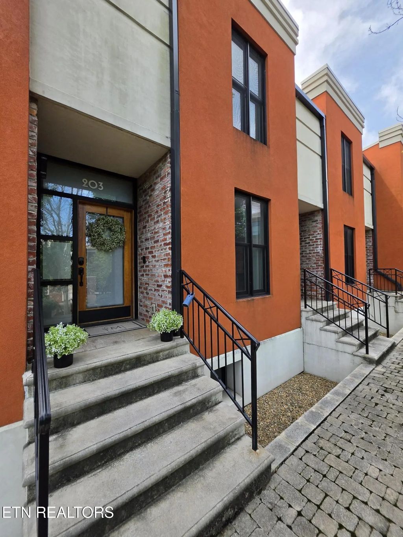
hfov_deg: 89.9
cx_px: 202
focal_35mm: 13
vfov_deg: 106.2
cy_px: 268
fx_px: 202
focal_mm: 2.2
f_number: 1.9
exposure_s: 1/634
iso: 32
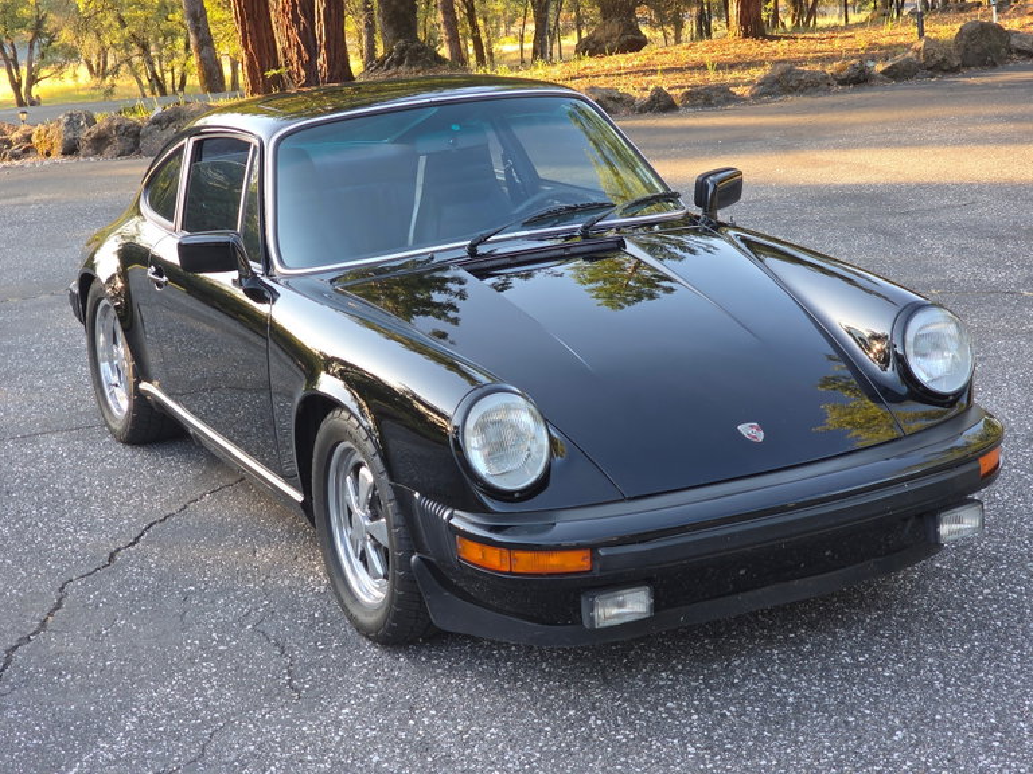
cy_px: 387
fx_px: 2059
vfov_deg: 21.3
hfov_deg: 28.2
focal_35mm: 69
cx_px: 516
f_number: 2.4
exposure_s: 1/127
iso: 50
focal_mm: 7.9
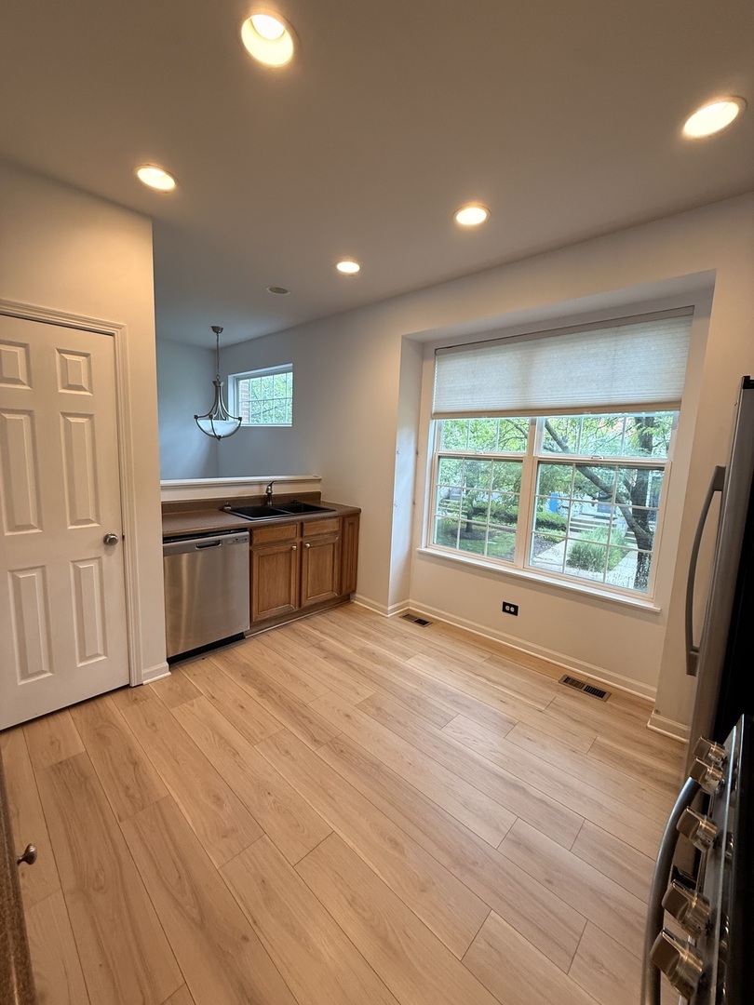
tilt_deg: -7.0
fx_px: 407
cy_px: 502
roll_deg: -2.4
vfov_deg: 102.1
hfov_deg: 85.7
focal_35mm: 14
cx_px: 377
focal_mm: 2.22
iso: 160
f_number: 2.2
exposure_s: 1/120
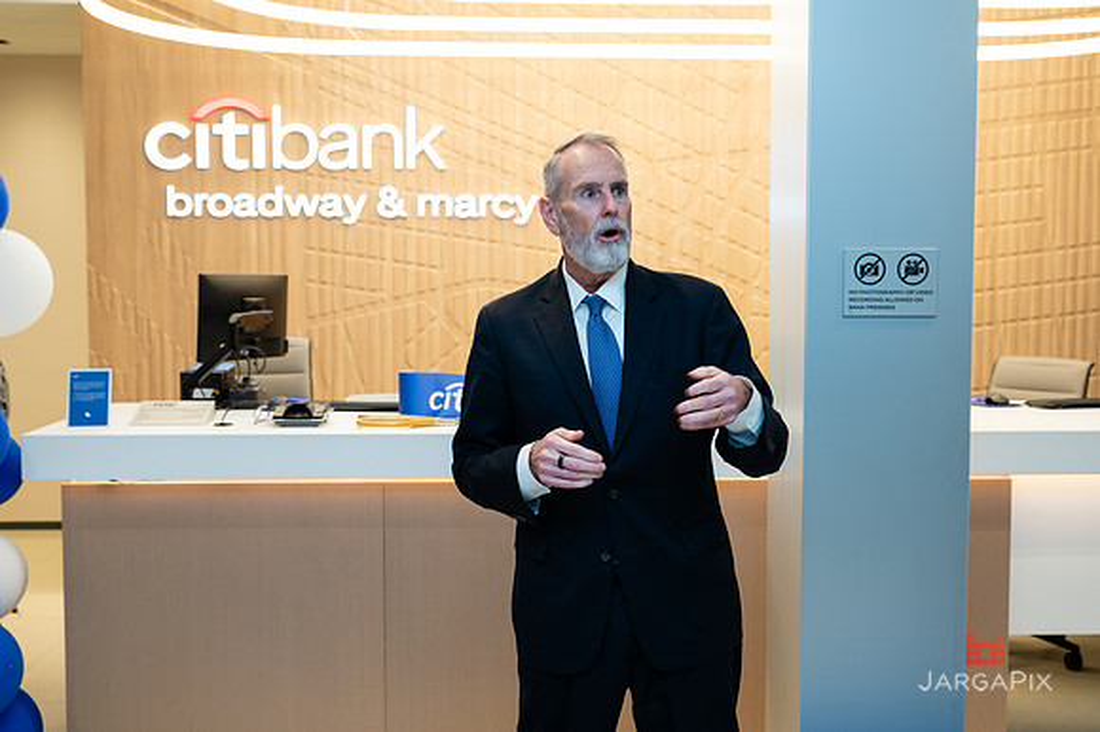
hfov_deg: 45.9
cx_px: 550
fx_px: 1298
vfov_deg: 31.5
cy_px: 347
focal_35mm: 43
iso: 400
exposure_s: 1/160
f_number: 4
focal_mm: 39
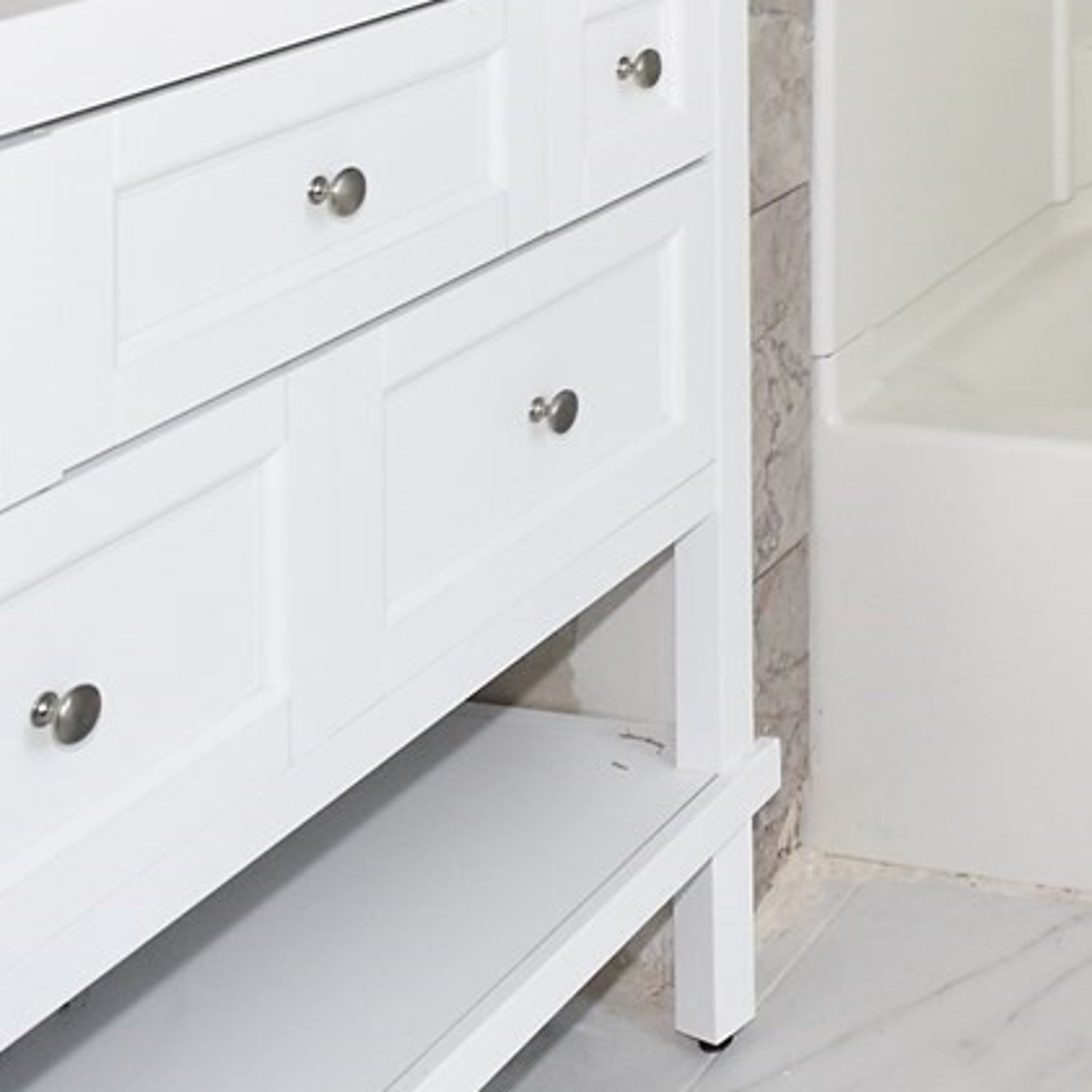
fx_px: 2213
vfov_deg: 23.2
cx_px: 1486
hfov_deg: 23.8
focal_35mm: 62
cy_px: -479
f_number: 5.6
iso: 560
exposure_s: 1/125
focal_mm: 10
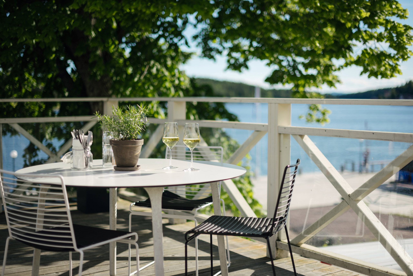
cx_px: 206
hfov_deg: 39.6
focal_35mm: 50
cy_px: 138
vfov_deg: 27.0
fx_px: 574
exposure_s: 1/4000
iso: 100
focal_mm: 50
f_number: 1.8
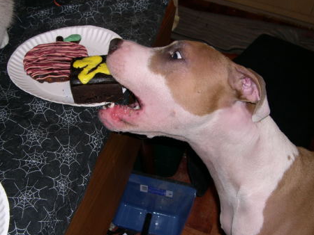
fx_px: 408
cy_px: 123
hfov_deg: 42.0
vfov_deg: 32.2
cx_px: 170
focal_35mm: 45
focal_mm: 8
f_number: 2.8
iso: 100
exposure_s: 1/60
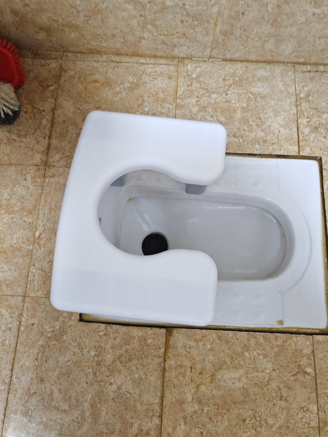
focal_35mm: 27
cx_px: 164
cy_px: 218
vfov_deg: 65.3
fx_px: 341
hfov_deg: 51.4
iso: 800
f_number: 1.95
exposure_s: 1/33
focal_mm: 5.52
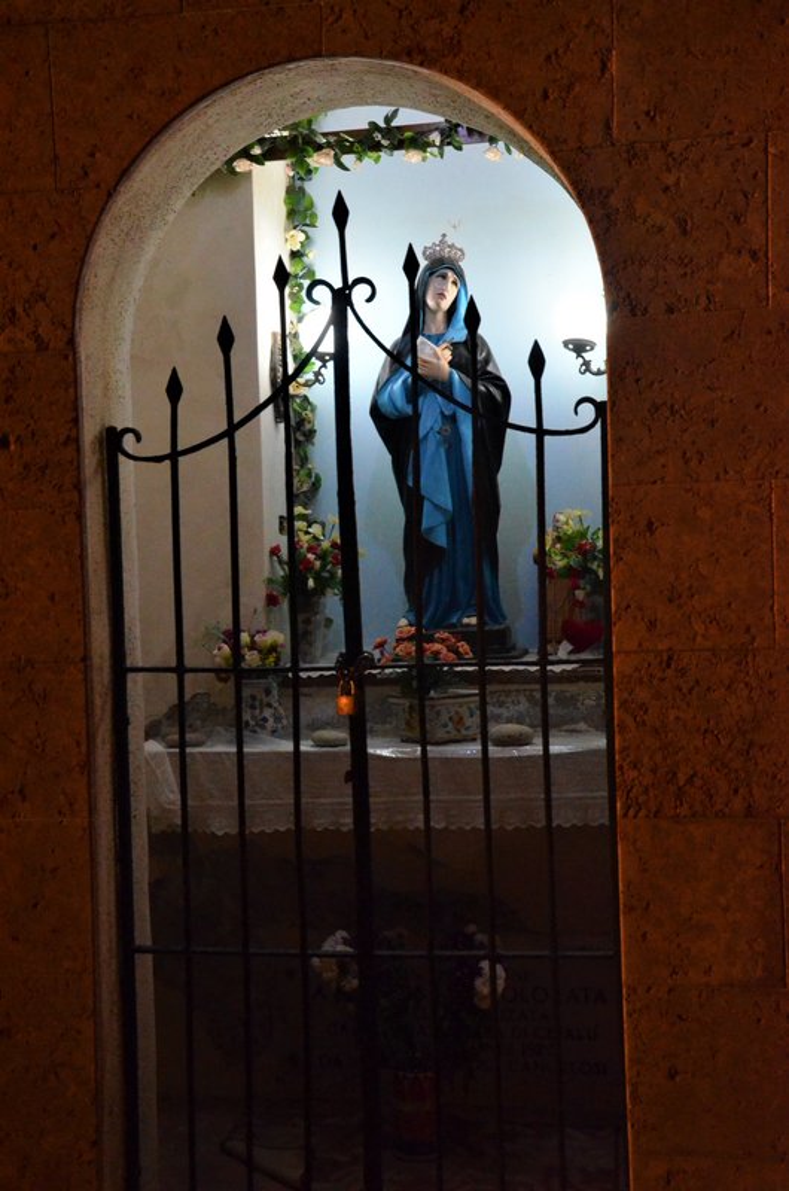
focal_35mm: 48
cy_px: 596
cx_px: 394
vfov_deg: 41.2
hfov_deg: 28.0
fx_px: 1585
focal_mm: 32
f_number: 7.1
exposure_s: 1/30
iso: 6400
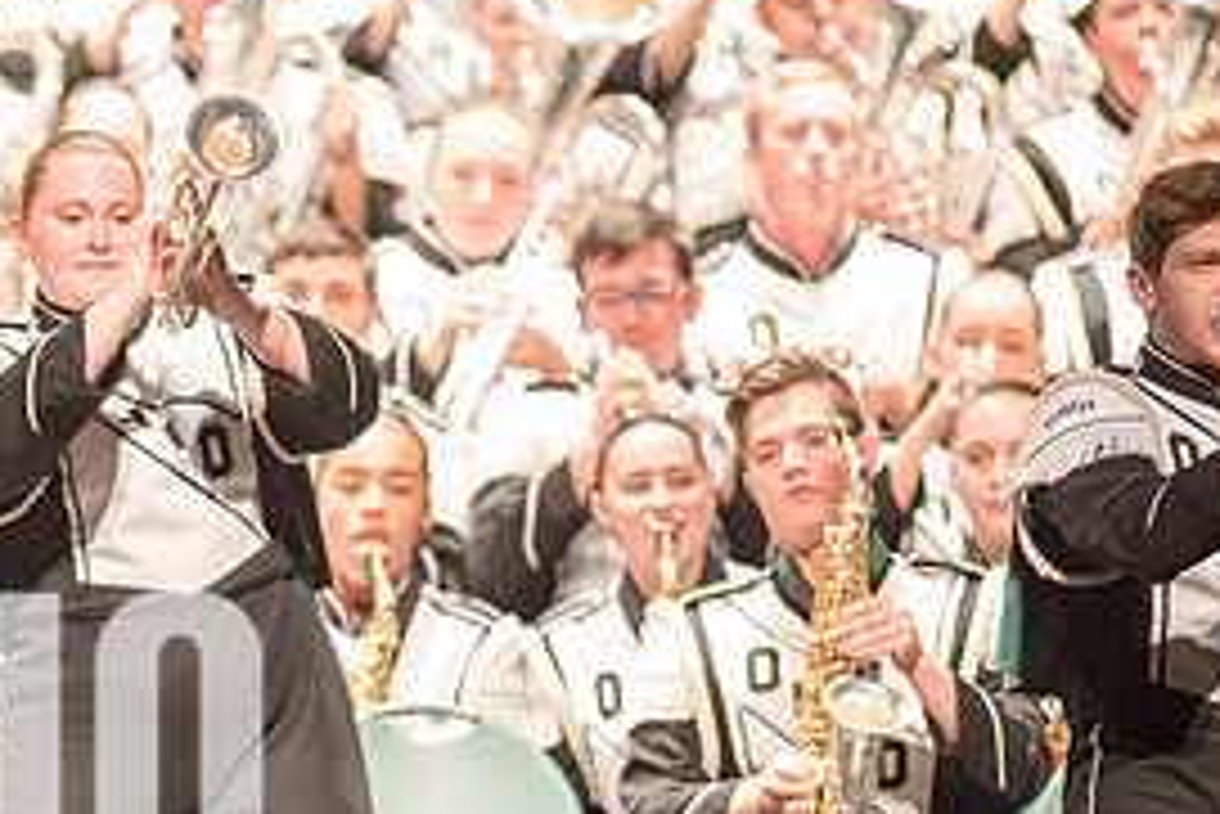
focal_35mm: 641
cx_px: -77
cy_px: 803
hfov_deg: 3.2
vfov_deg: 2.1
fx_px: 21733
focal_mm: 300
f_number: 2.8
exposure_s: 1/125
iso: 4000
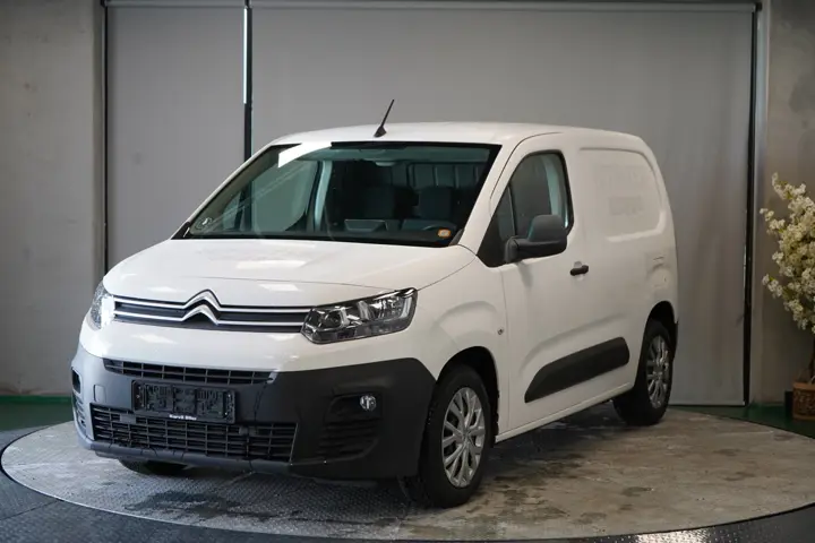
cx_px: 408
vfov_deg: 20.9
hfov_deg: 31.0
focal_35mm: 65
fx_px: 1471
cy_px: 272
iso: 1250
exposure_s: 1/160
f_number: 5.6
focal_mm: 65
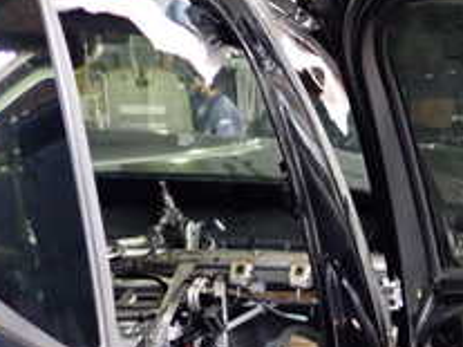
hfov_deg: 20.2
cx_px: 640
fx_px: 1163
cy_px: 398
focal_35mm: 87
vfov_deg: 16.4
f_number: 2.3
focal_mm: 5.4
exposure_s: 1/30
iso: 320
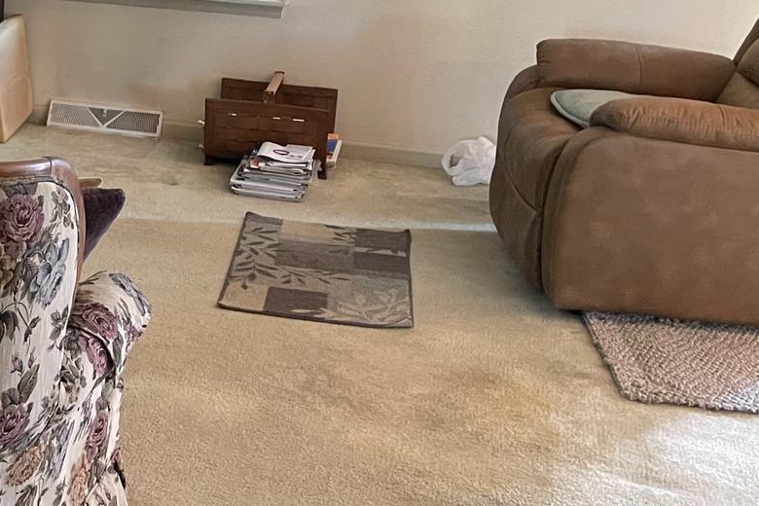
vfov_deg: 19.0
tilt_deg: -14.0
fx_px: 1497
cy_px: 93
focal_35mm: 71
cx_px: -158
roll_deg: -0.9
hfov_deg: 25.5
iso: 400
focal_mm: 5.1
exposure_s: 1/40
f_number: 1.6
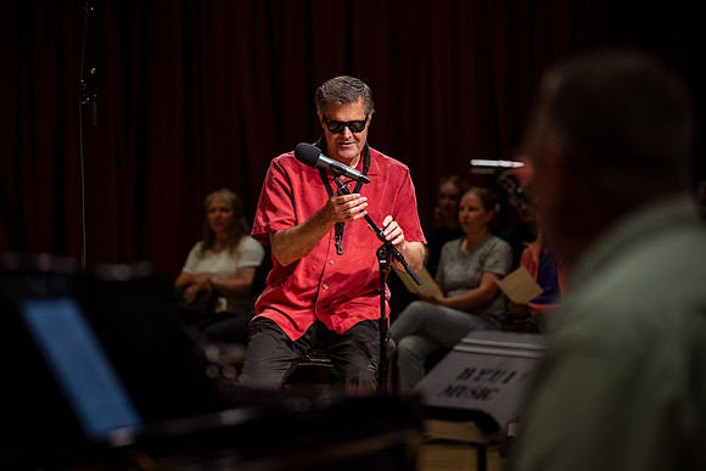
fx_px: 3099
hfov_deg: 13.0
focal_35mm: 158
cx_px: 322
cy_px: 186
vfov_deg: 8.7
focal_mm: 125
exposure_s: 1/400
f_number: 2.8
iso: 1000
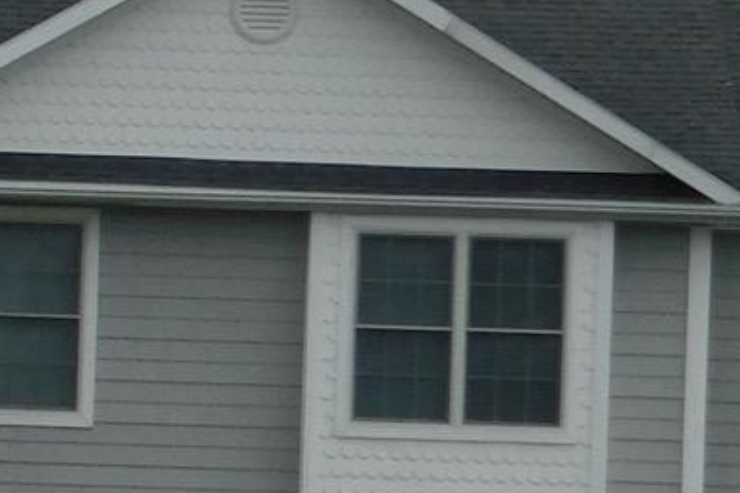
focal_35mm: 497
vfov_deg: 2.8
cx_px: -1101
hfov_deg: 4.1
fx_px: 10215
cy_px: 292
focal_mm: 16.1
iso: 125
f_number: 4.5
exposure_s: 1/1500
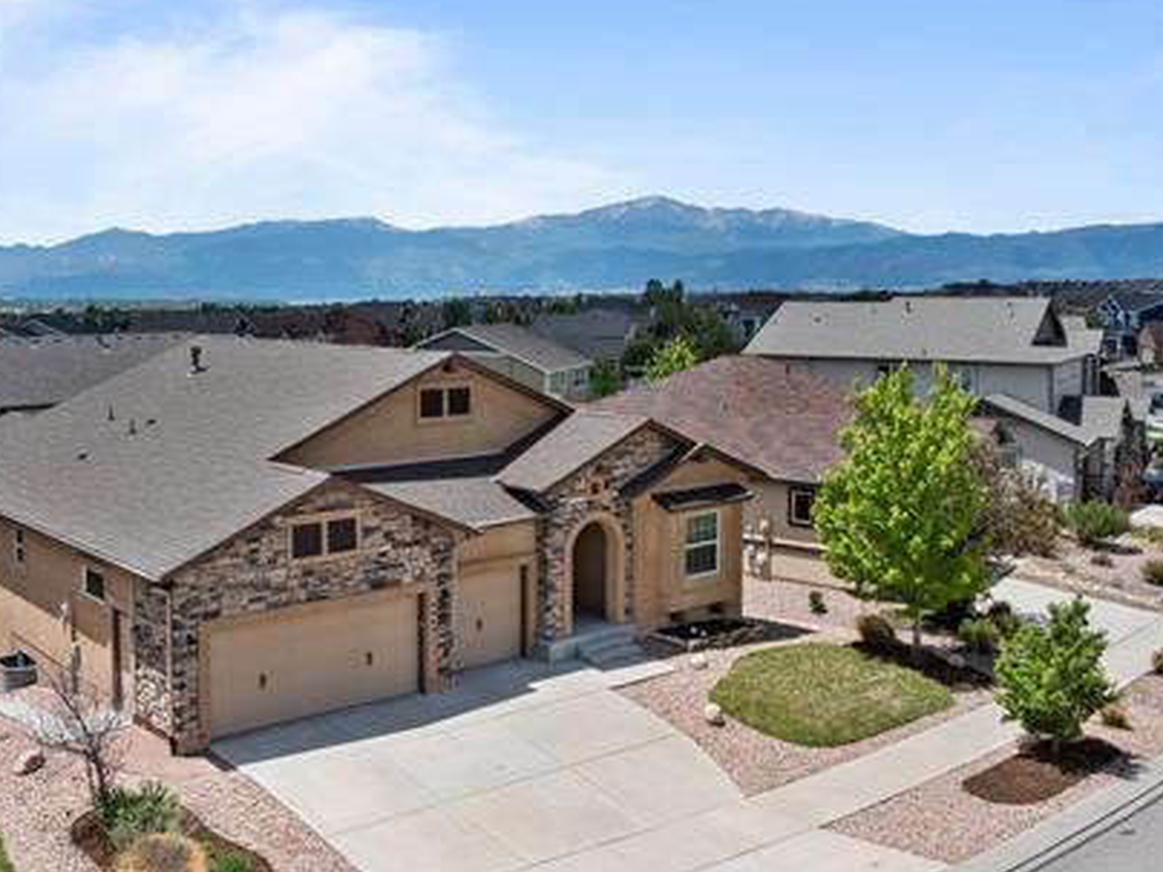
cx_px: 487
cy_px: 370
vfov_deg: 37.6
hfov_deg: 48.8
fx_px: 1277
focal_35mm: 38
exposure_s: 1/320
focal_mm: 12.29
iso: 170
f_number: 2.8
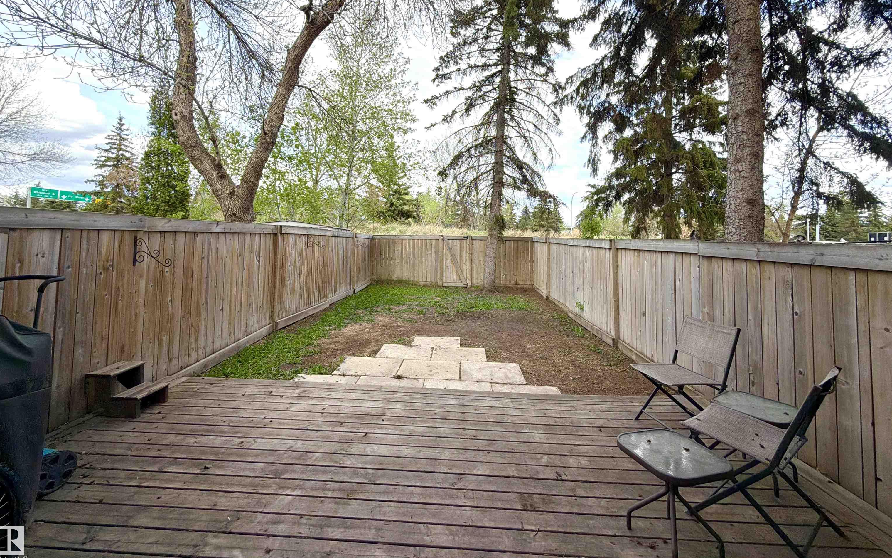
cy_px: 227
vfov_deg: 74.1
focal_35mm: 15
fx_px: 365
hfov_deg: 101.5
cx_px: 445
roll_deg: -0.1
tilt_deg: +0.8
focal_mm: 2.22
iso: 50
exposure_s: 1/502
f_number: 2.2
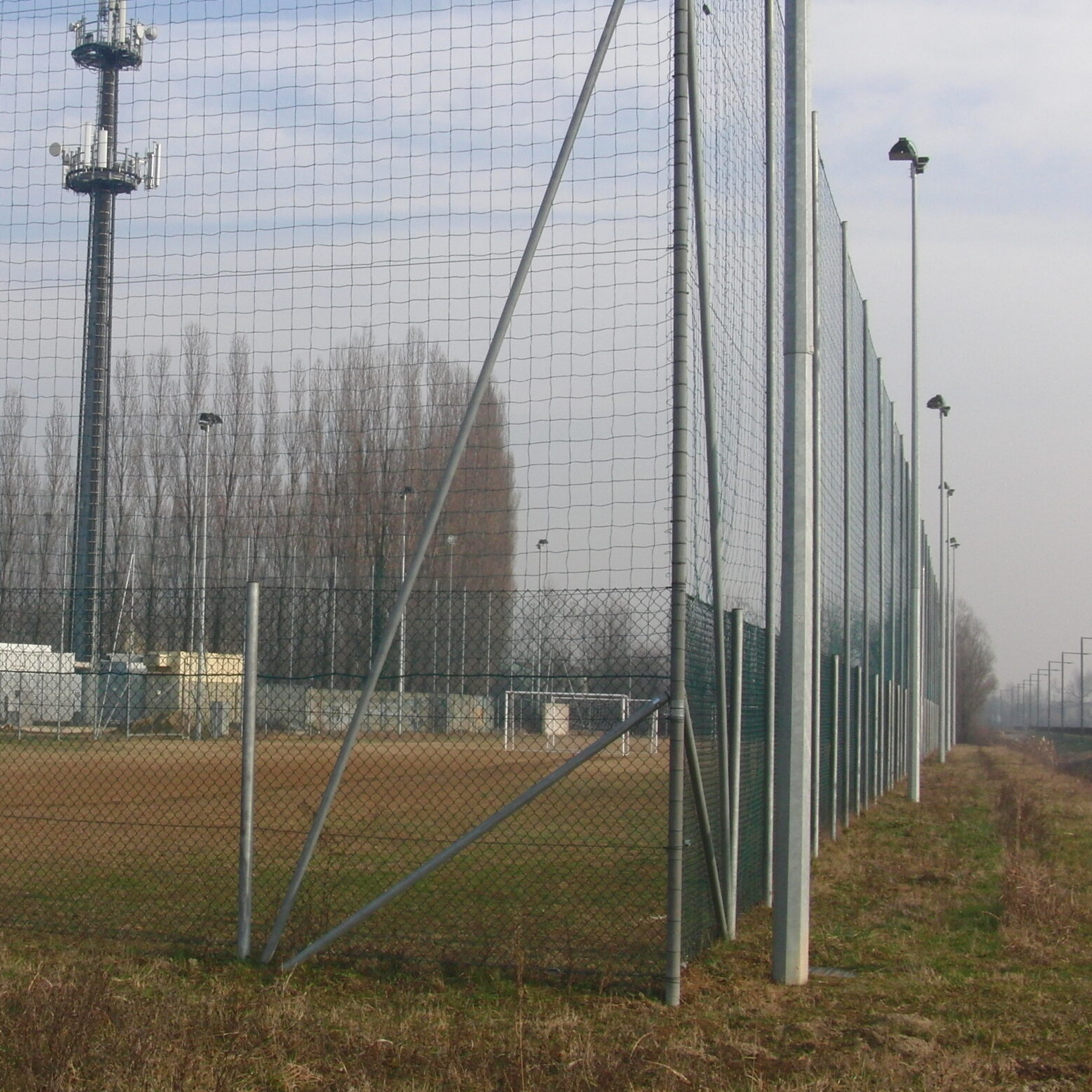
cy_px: 536
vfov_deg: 31.6
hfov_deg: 31.0
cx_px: 247
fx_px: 1927
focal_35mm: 54
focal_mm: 6.42
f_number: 8.5
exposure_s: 1/200
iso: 100
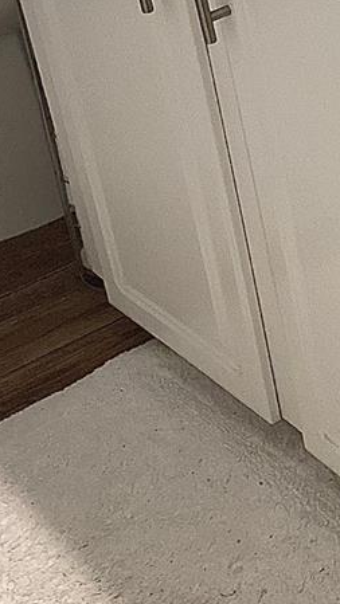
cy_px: 110
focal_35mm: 90
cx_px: 579
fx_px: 1443
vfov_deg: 23.3
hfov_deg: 12.5
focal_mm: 3.3
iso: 125
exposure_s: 1/60
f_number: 2.4
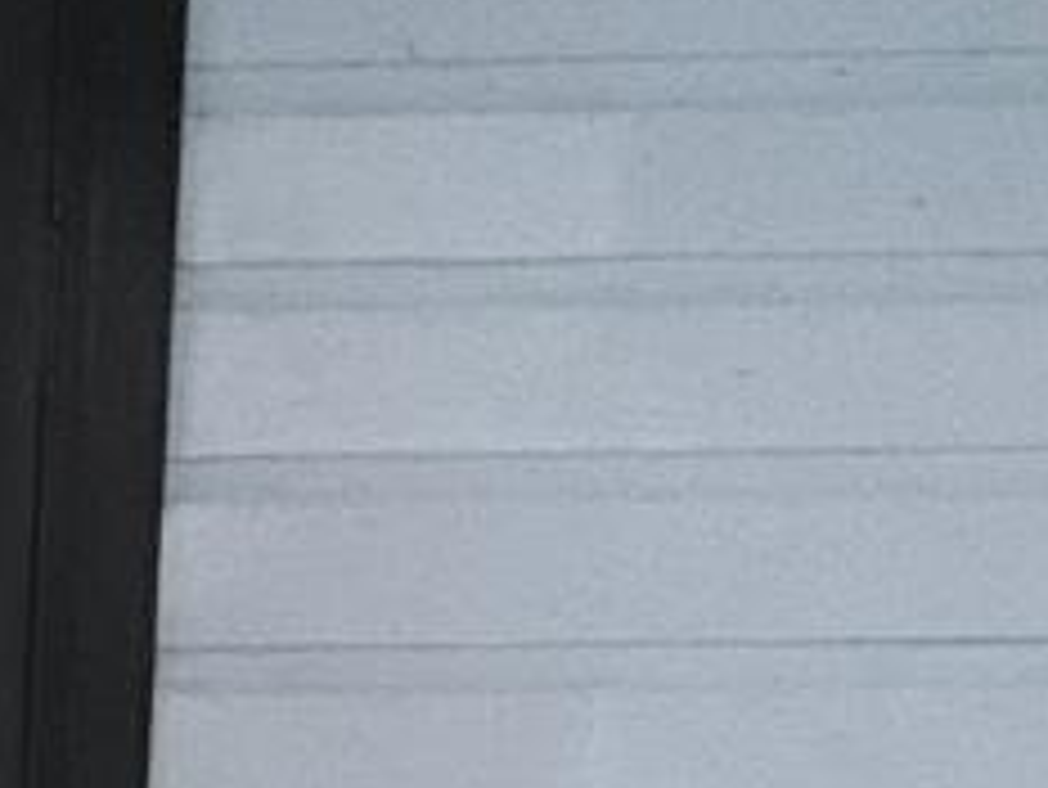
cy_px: 1132
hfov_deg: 18.4
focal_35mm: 90
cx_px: -675
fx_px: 2726
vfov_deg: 15.3
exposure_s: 1/60
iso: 800
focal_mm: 2.22
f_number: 2.2
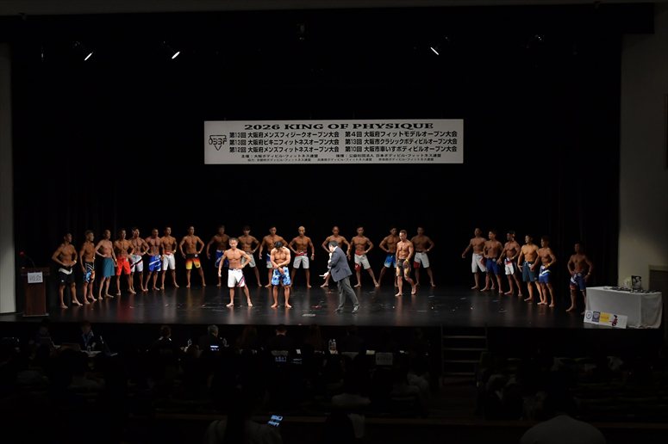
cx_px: 334
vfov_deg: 26.0
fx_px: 964
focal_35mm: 52
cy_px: 222
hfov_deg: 38.2
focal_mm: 35
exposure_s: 1/400
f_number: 5.6
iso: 3200
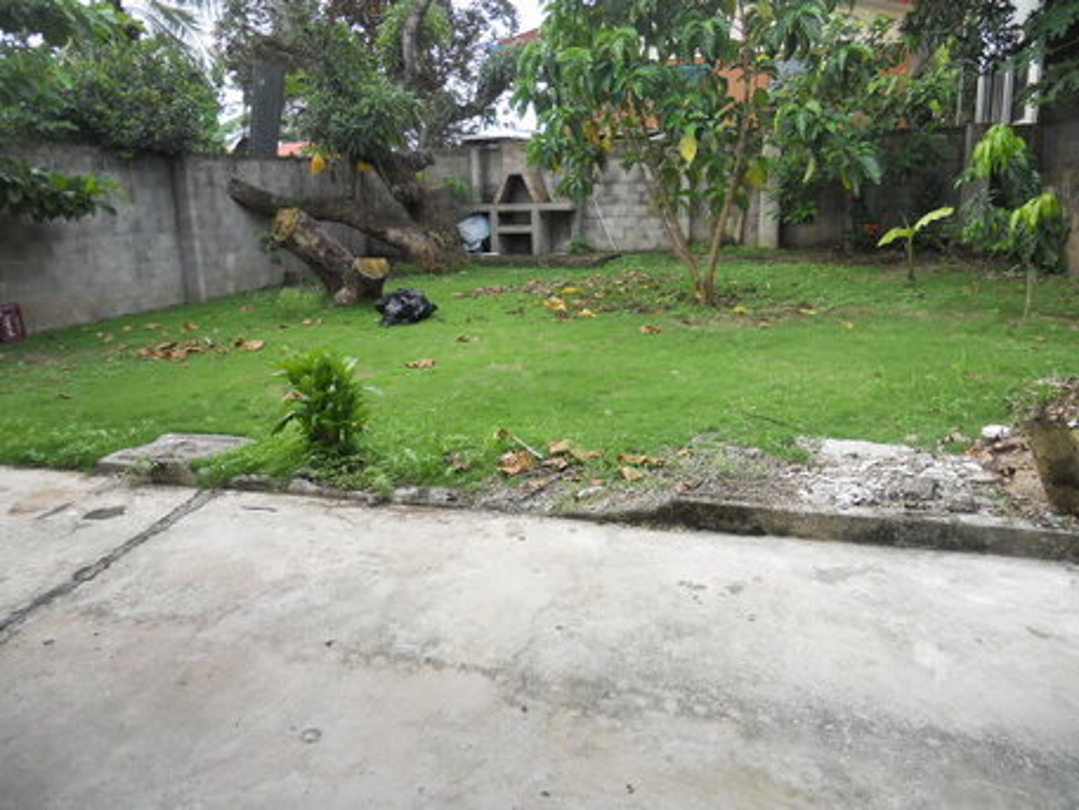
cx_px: 540
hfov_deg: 65.3
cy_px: 405
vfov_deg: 51.4
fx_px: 842
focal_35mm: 27
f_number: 3.2
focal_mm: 4.9
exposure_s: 1/100
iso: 80
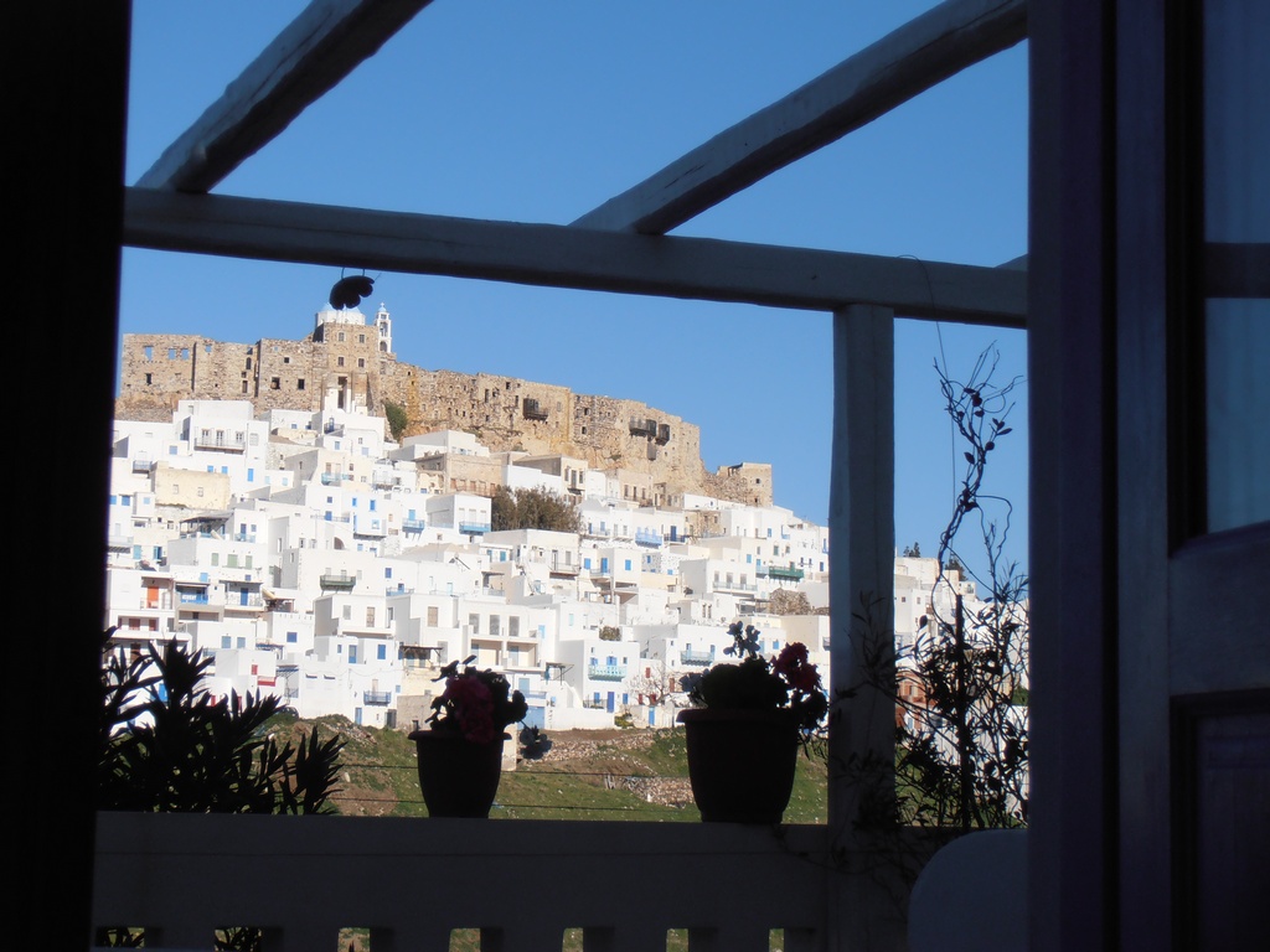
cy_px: 476
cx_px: 635
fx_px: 3229
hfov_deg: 22.3
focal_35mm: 88
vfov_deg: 16.8
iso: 80
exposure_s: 1/1000
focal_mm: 15.51
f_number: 5.1
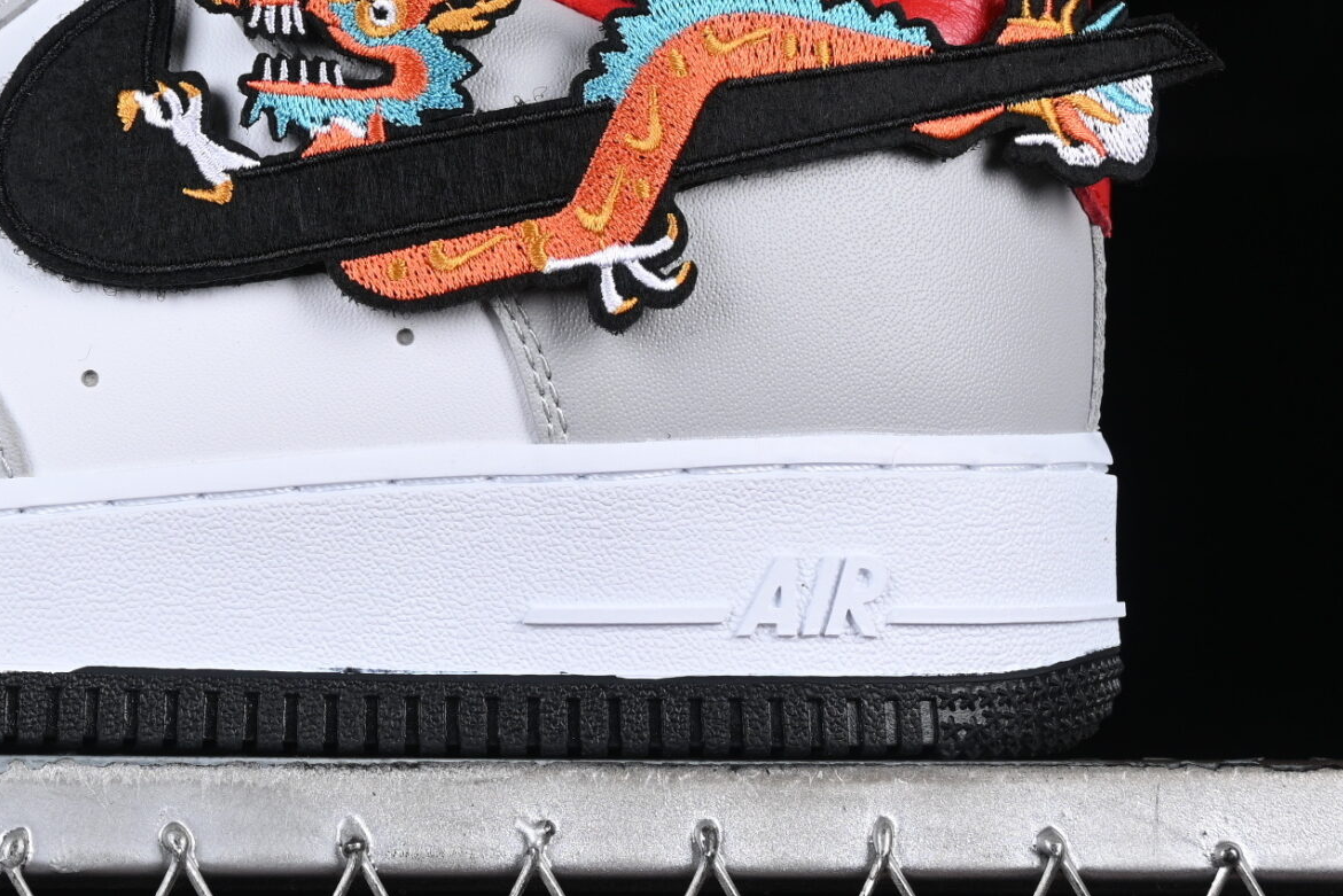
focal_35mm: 164
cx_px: 11
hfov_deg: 12.4
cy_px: 181
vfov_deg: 8.4
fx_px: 6118
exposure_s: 1/80
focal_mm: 50
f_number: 8
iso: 160
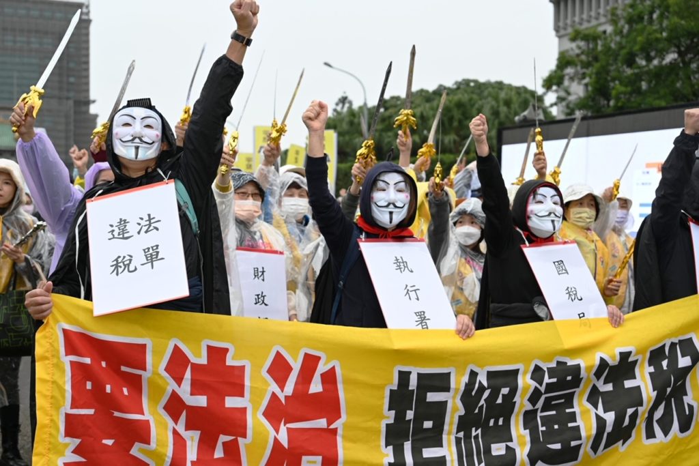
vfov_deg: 32.6
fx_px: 796
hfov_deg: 47.4
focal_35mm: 41
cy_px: 233
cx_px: 350
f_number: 4
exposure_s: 1/100
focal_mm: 41
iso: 160
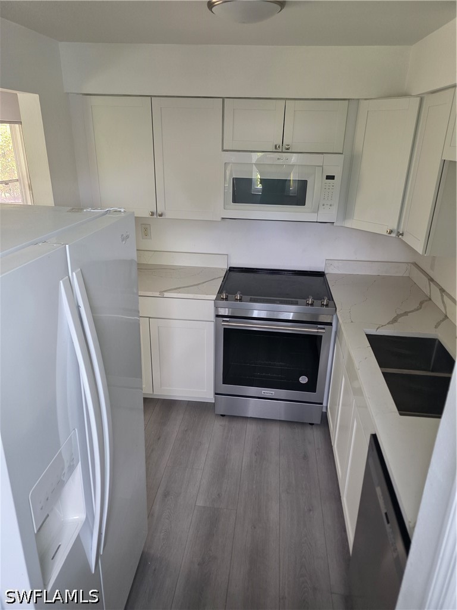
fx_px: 405
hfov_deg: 58.9
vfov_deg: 73.9
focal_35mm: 23
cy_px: 305
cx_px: 228
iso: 320
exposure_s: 1/120
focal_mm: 6.3
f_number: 1.7
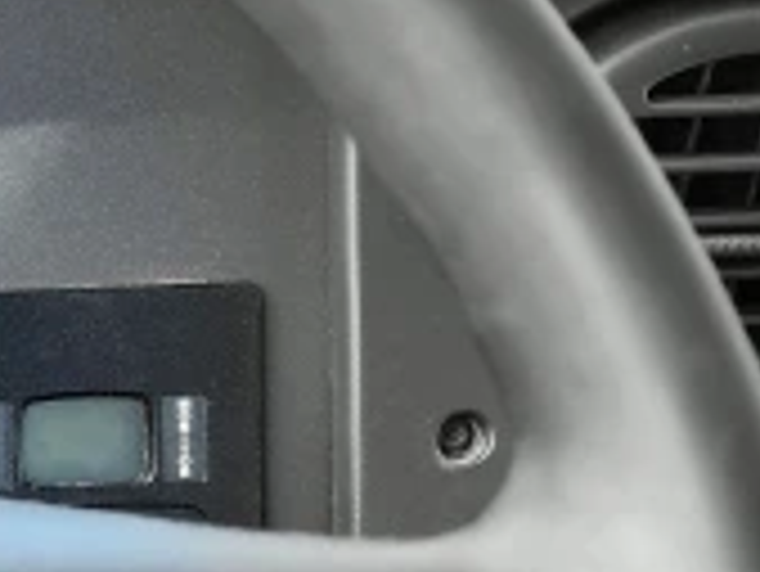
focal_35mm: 109
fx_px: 2395
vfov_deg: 13.6
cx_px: -818
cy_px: 423
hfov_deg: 14.5
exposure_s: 1/124
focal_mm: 6.4
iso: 12
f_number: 1.8
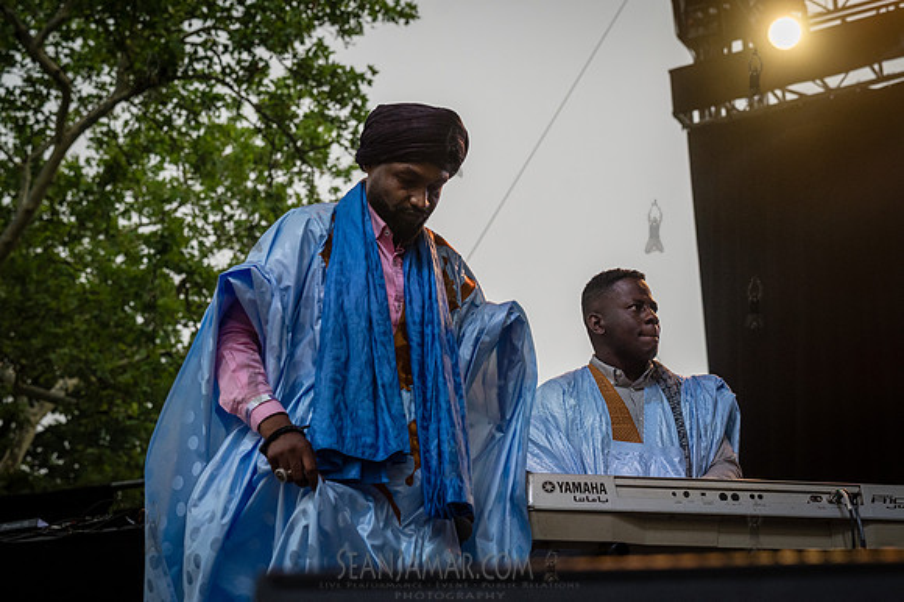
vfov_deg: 21.8
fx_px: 1563
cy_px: 279
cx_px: 419
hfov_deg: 32.2
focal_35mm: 62
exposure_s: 1/1000
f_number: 4.5
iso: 1600
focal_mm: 58
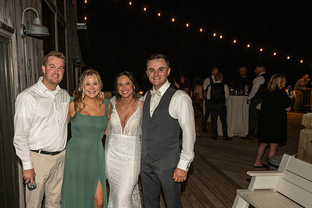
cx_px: 94
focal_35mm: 35
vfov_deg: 37.3
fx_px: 303
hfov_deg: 52.9
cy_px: 142
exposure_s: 1/60
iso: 500
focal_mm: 24
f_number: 4.5
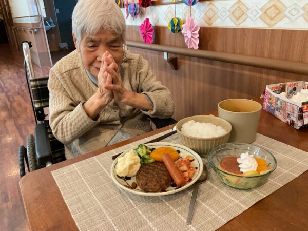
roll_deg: +3.4
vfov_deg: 48.2
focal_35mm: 29
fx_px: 258
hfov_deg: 61.7
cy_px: 116
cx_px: 154
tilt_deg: -22.5
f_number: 1.8
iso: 200
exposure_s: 1/60
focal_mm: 3
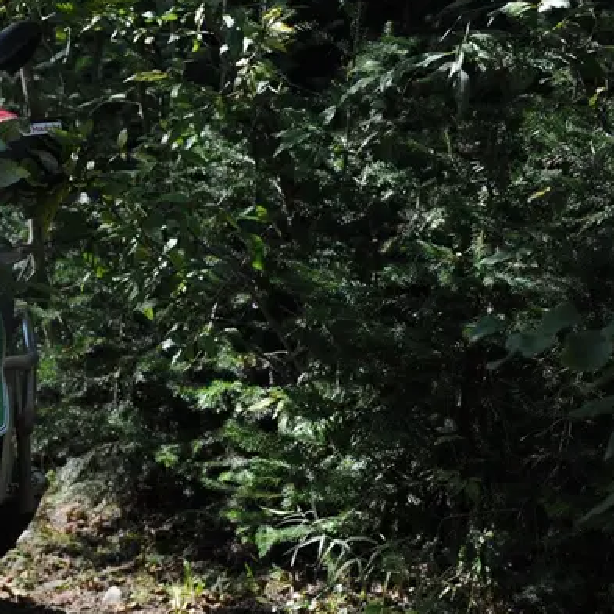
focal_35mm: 109
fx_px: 2187
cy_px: 369
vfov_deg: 16.0
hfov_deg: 15.3
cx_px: -144
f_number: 2.8
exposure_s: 1/2500
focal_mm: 42
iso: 1600
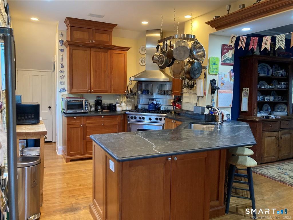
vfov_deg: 49.7
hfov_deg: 63.4
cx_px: 146
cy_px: 110
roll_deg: -0.4
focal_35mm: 28
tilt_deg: -5.5
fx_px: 237
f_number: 1.8
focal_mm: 3.99
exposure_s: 1/60
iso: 320
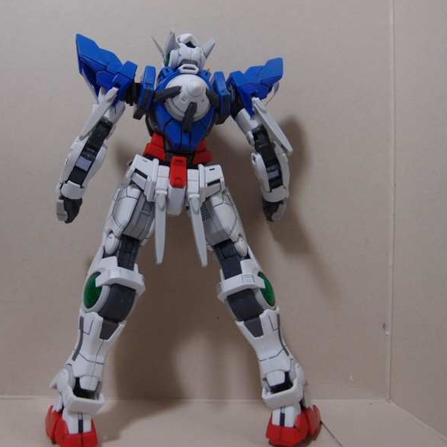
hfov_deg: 47.8
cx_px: 157
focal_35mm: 34
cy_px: 228
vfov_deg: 48.4
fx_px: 497
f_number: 2
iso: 100
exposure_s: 1/80
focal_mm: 6
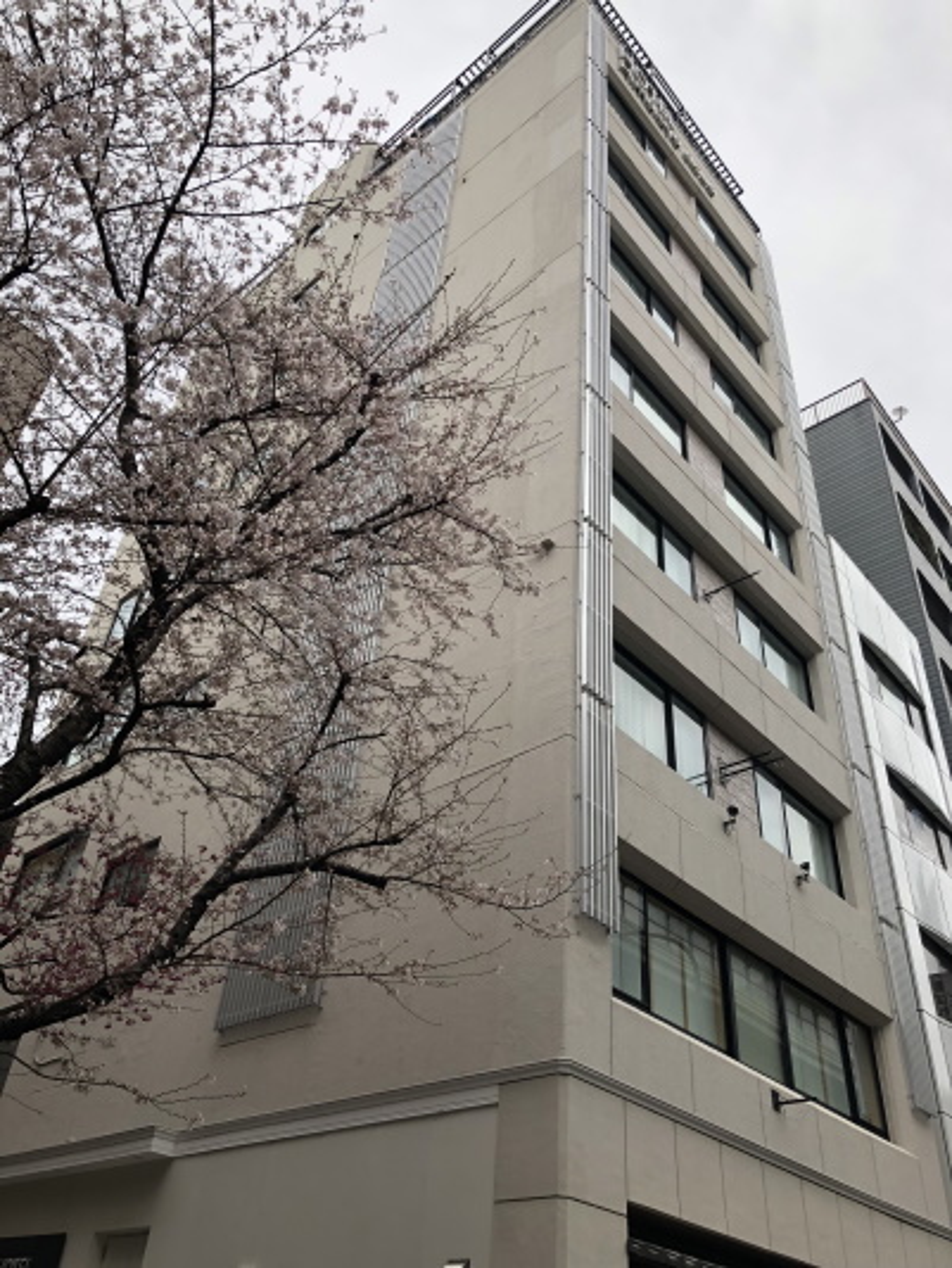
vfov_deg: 61.6
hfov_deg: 48.3
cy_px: 634
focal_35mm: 29
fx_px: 1063
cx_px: 476
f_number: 1.8
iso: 20
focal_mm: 3.99
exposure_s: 1/410
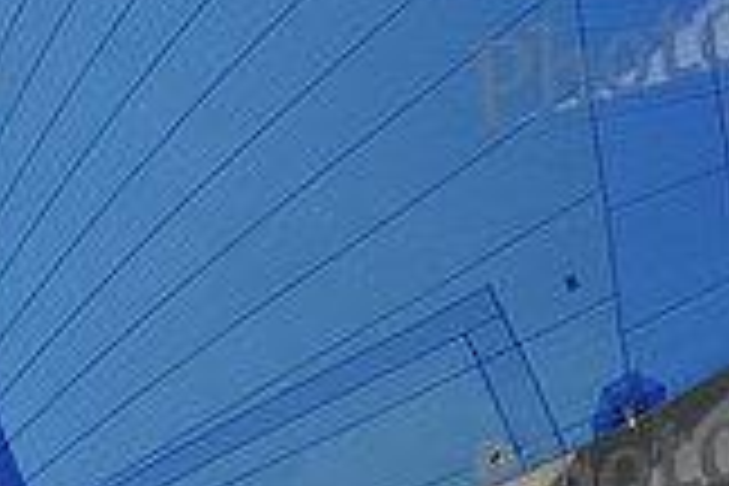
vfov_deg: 5.4
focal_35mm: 251
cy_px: 727
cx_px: 238
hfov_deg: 8.2
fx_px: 5082
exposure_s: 1/1000
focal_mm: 70
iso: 400
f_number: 13
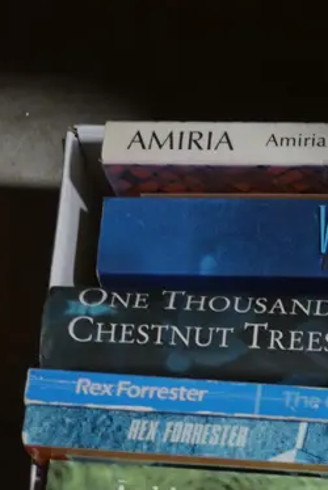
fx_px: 2019
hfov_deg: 9.2
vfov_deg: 13.5
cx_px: 409
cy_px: 563
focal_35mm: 148
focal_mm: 26
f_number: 5.3
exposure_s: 1/60
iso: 400
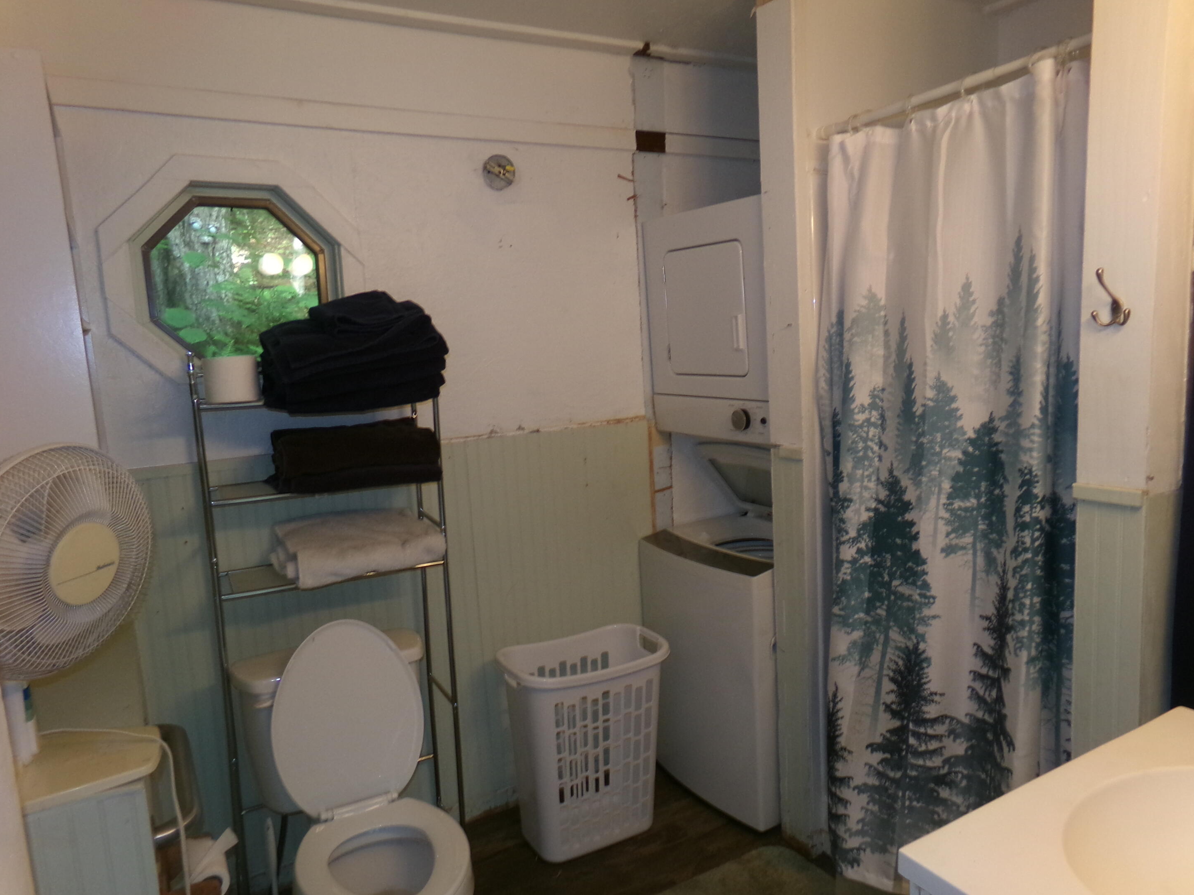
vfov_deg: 54.9
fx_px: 862
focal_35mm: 25
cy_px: 452
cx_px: 618
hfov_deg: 69.4
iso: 200
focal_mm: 4.3
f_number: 3.7
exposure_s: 1/34
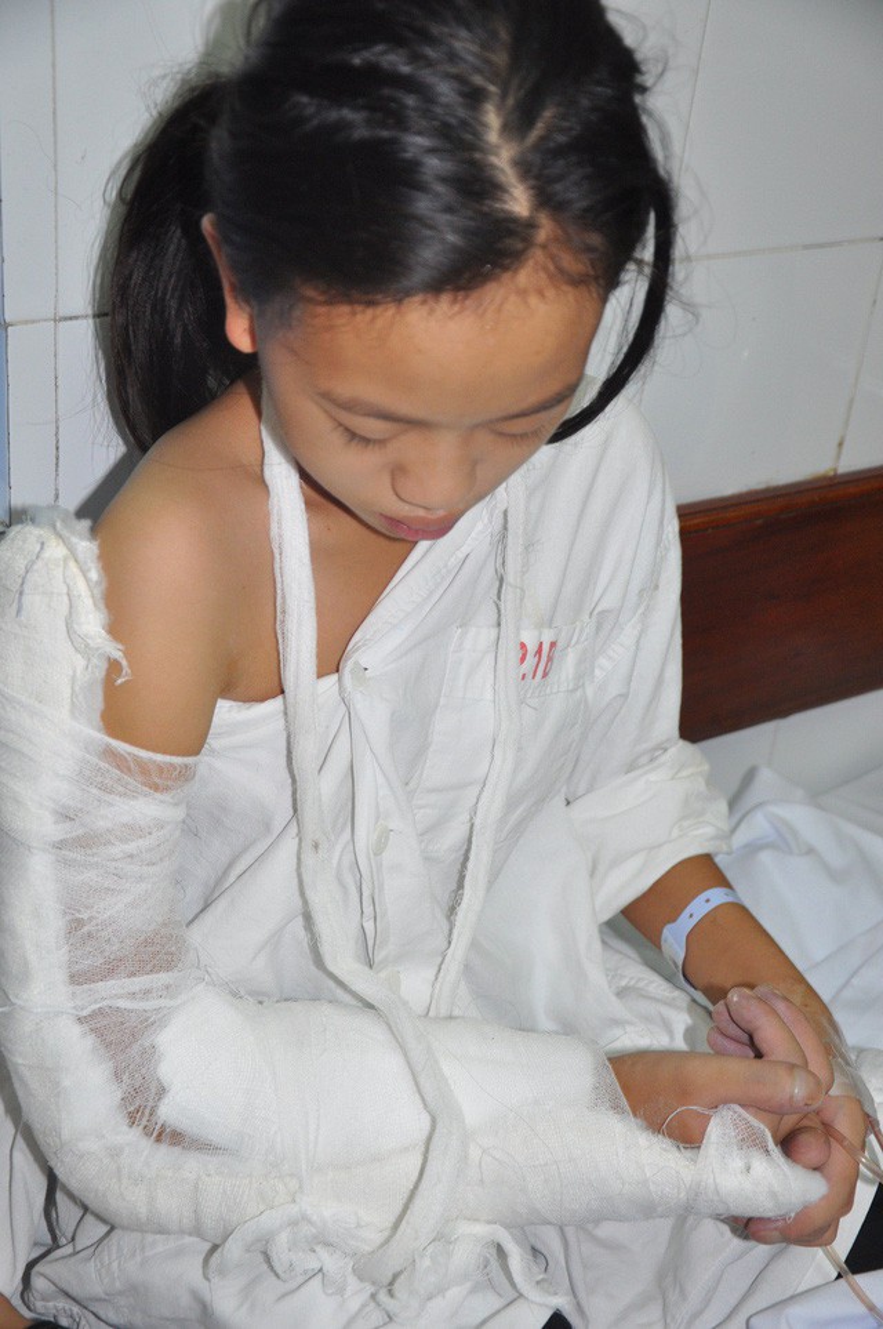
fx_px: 1880
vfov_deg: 38.9
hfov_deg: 26.4
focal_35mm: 51
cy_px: 664
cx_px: 442
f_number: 4.2
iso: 640
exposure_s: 1/60
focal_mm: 34
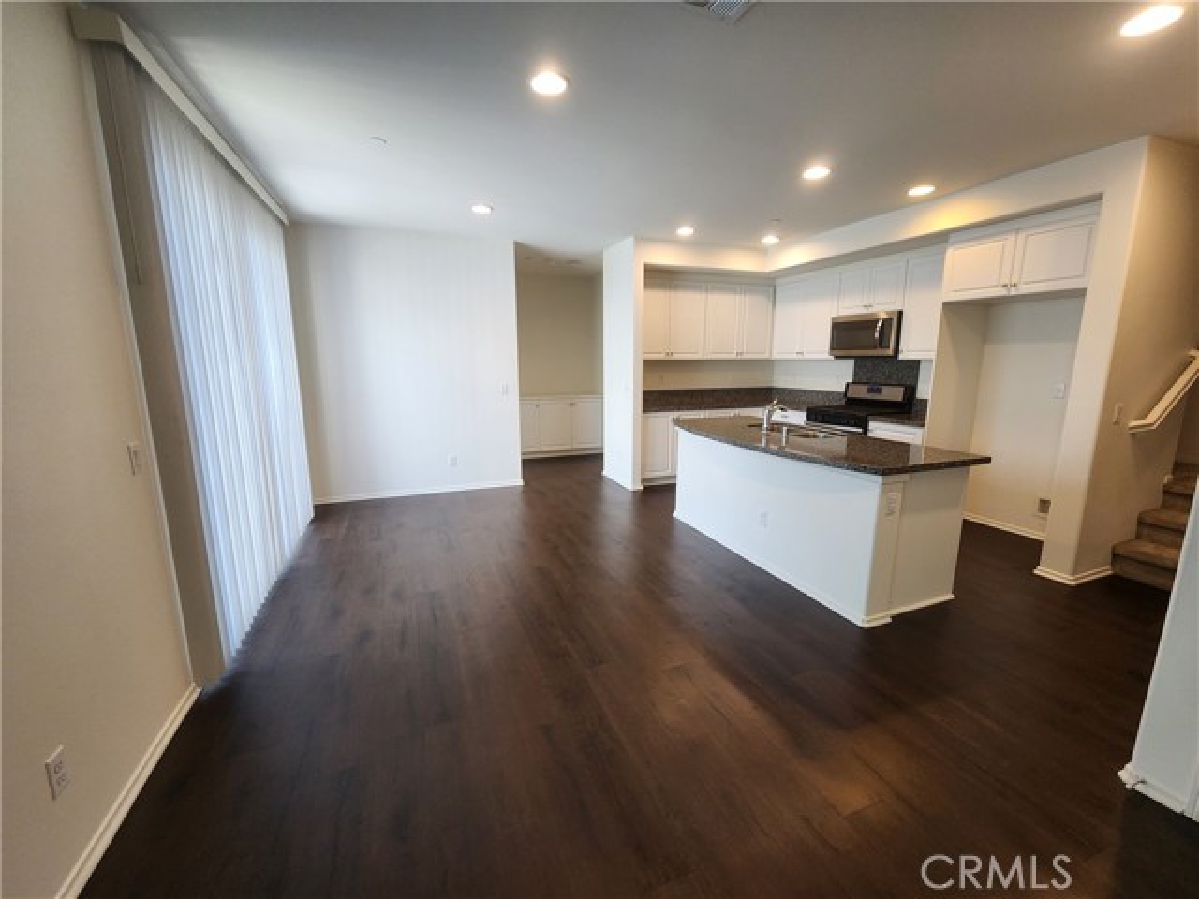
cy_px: 450
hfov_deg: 106.2
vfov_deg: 89.9
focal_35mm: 13
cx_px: 600
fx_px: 450
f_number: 2.2
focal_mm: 2.2
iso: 200
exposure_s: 1/60
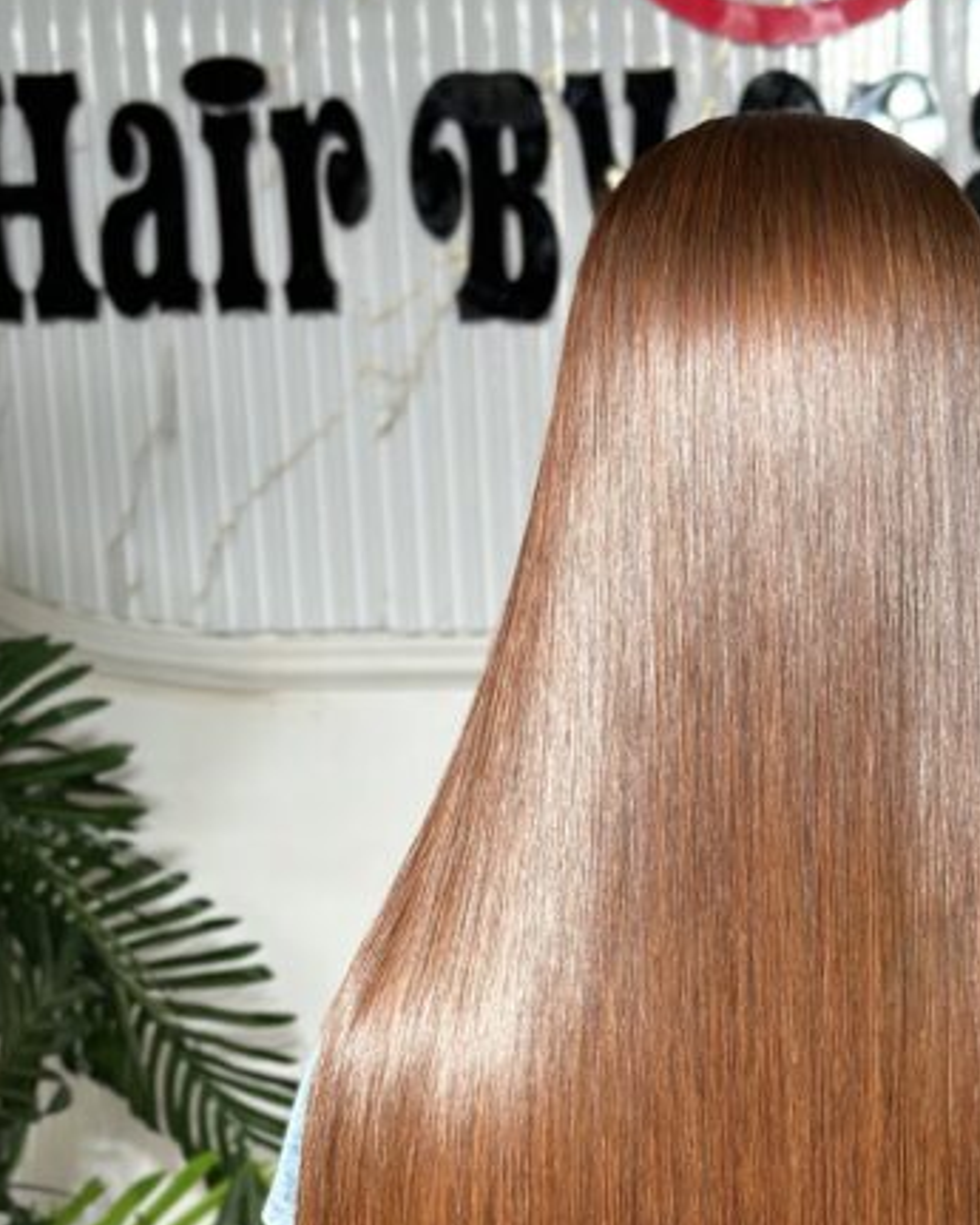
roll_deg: +0.7
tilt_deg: -12.5
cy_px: 1097
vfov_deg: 21.5
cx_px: 781
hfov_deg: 17.5
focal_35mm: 87
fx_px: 3153
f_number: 1.78
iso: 80
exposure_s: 1/205
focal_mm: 6.86
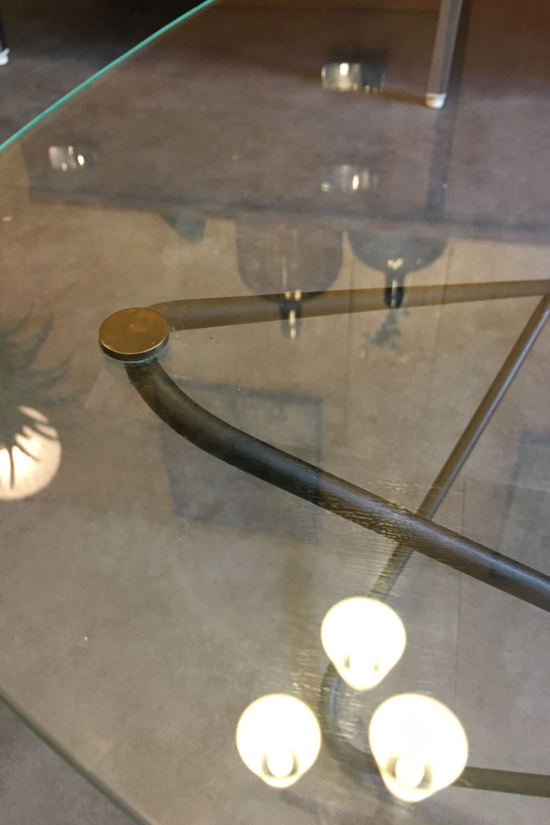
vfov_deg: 55.7
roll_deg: +2.2
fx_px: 779
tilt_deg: -44.0
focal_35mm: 34
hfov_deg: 38.7
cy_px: 380
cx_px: 216
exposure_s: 1/33
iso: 160
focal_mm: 4.15
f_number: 2.2
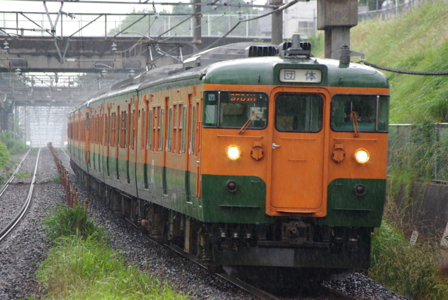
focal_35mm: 270
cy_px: 150
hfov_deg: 7.6
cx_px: 224
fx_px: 3365
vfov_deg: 5.1
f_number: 8
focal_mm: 180
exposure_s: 1/180
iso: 800
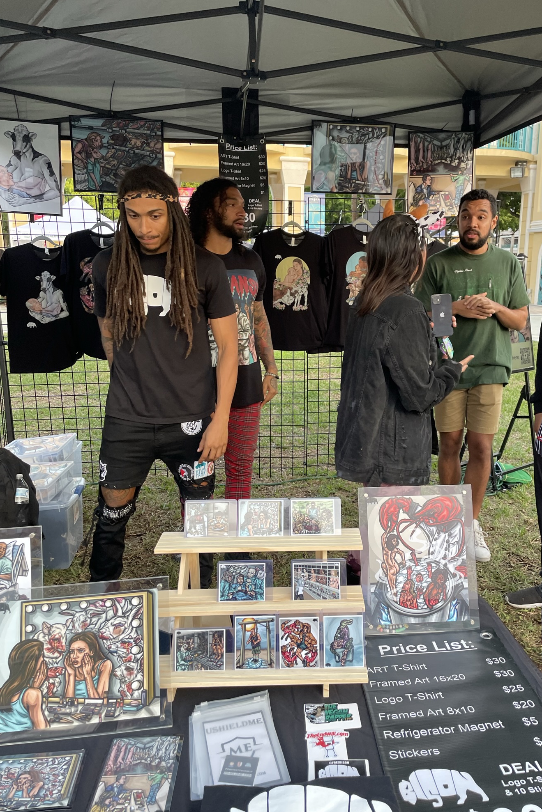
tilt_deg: -9.9
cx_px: 311
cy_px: 394
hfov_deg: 46.3
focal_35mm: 28
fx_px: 632
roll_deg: -0.2
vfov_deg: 65.5
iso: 125
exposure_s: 1/121
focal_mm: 4.2
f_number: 1.6
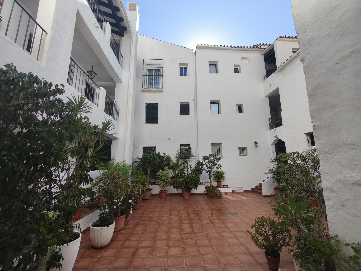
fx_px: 156
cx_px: 180
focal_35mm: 15
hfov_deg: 98.2
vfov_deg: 81.7
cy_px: 136
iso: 50
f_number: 2.2
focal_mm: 1.91
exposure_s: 1/768
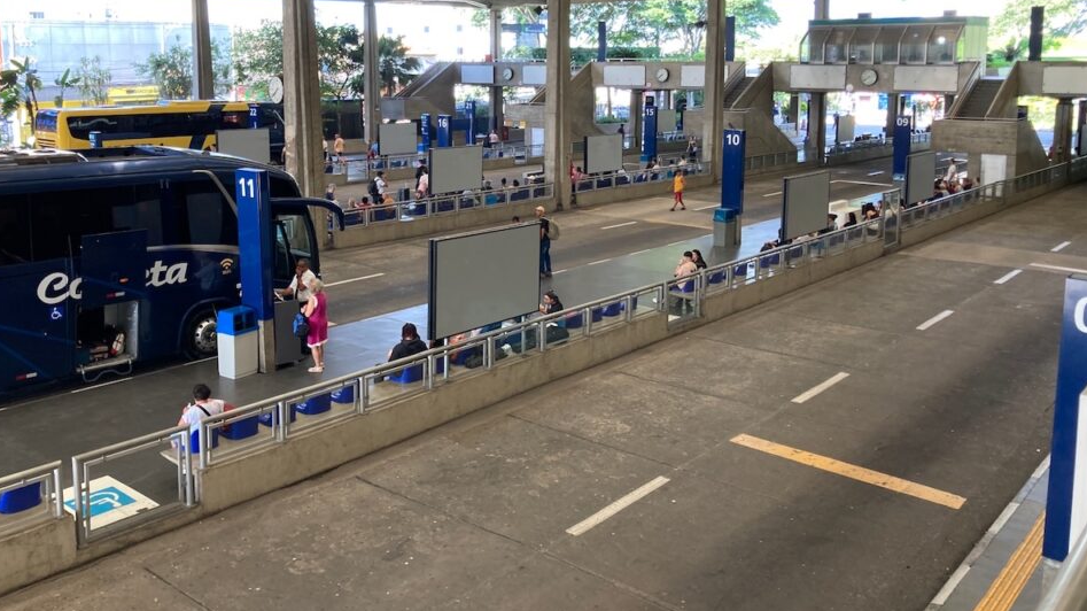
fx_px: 951
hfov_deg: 59.4
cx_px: 503
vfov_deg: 35.0
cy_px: 175
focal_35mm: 33
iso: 80
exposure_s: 1/96
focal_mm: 3.99
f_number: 1.8
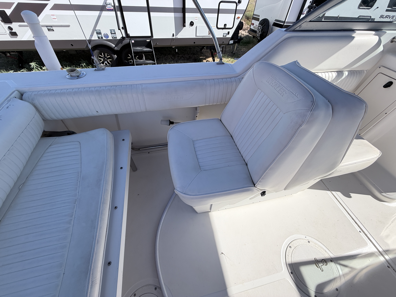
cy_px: 148
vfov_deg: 85.7
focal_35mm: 14
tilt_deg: -47.2
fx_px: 160
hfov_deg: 102.1
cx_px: 198
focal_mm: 2.22
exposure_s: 1/770
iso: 32
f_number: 2.2
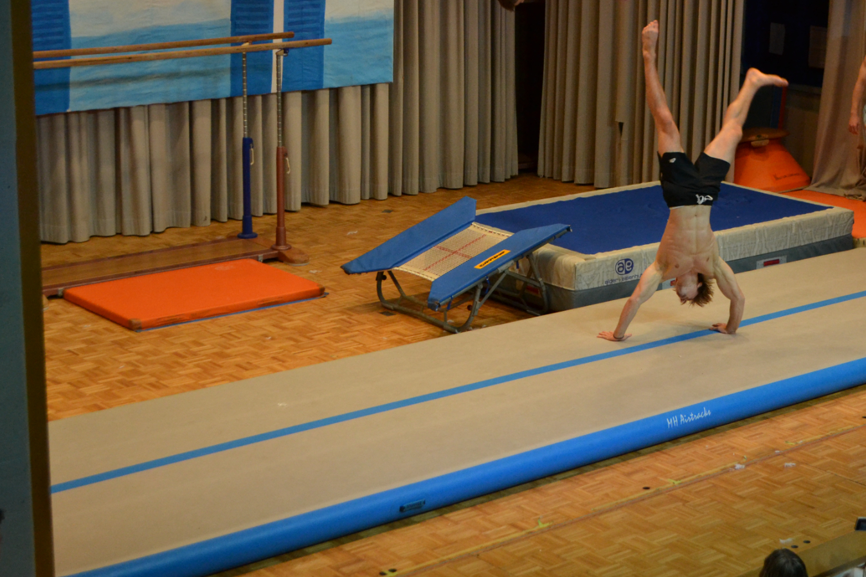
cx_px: 642
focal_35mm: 73
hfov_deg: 27.4
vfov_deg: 18.6
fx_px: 1756
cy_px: 179
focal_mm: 32
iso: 1400
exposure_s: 1/500
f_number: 4.8
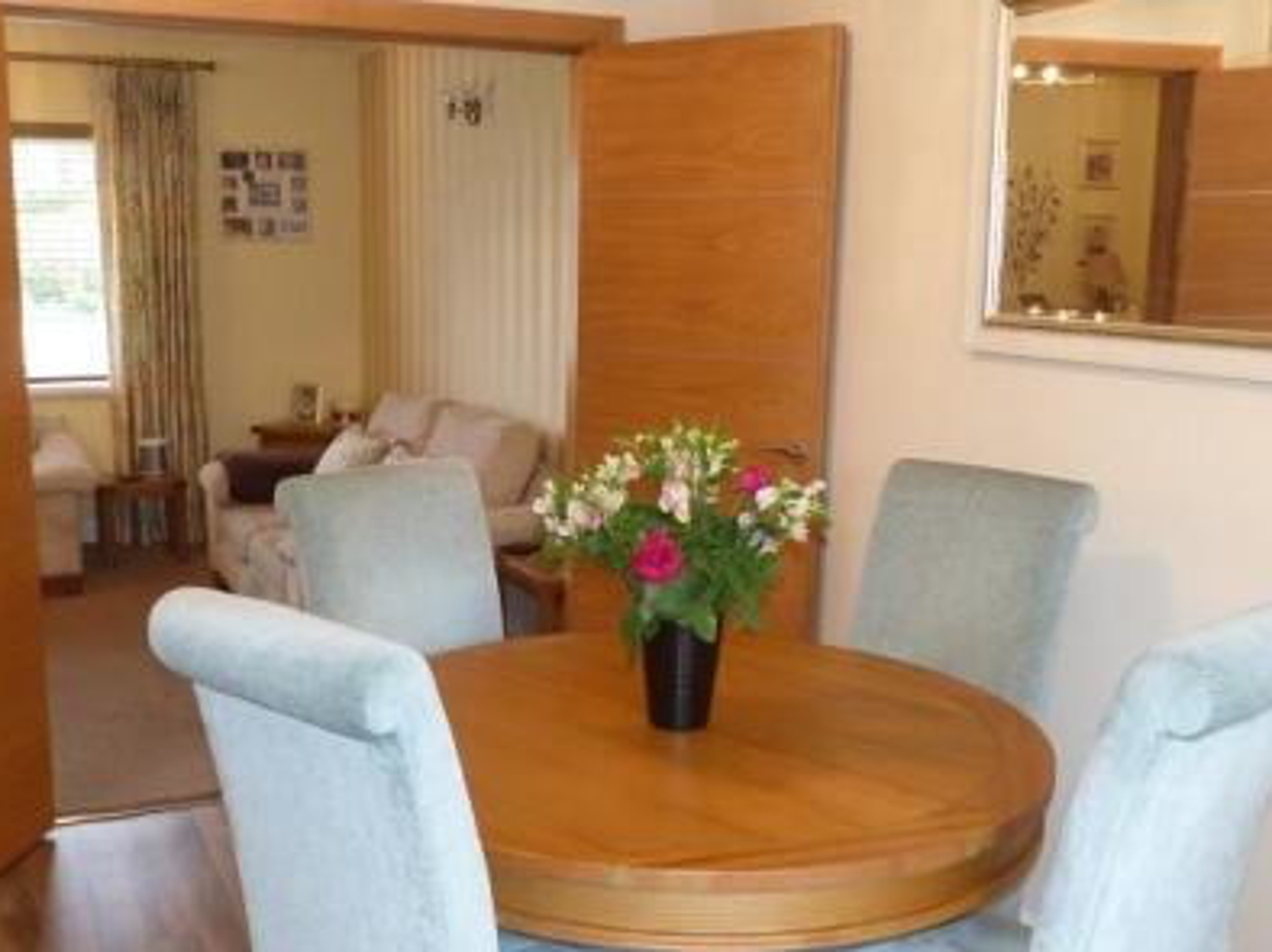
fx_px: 1359
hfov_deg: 50.1
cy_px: 550
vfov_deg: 38.5
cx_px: 563
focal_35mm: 37
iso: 400
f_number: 2.8
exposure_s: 1/40
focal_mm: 4.5
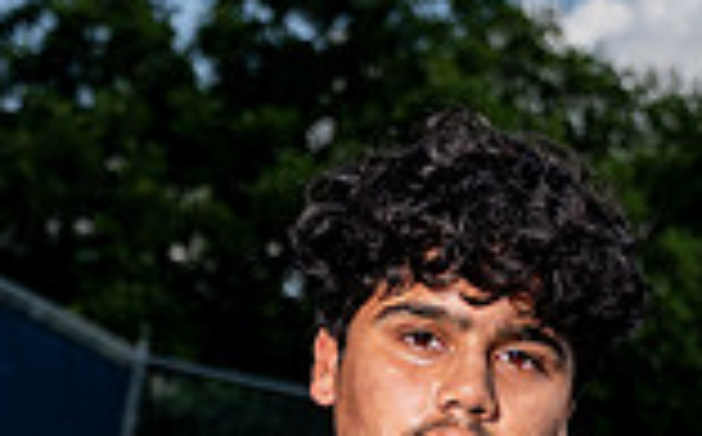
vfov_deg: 10.6
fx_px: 2082
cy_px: 962
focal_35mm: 109
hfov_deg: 19.1
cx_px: 446
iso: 100
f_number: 4
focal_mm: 37
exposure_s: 1/1600
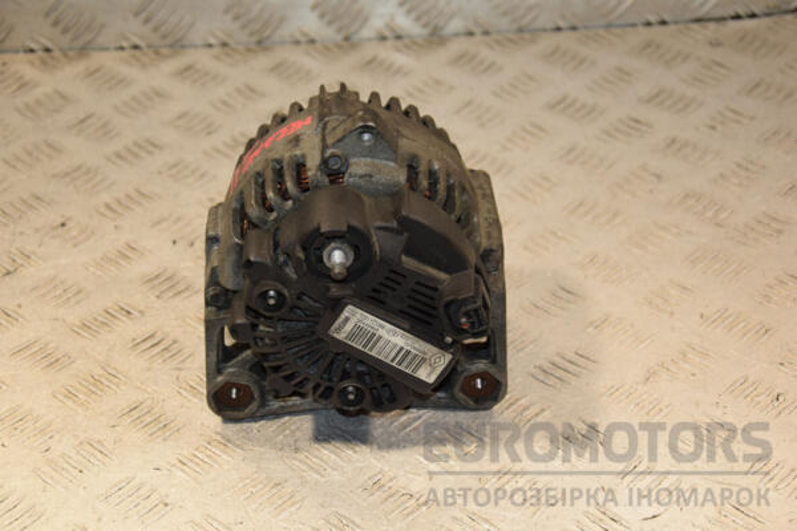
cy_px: 266
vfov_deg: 15.7
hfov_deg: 23.4
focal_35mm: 87
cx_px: 398
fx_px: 1926
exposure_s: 1/200
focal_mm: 58
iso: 800
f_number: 5.6
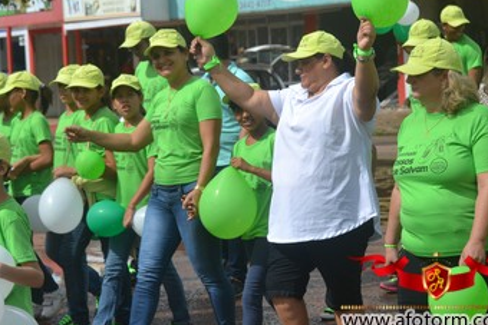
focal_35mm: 123
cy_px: 130
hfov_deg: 16.6
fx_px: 1668
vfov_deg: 11.2
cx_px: 221
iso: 100
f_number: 6.3
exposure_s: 1/640
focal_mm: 62
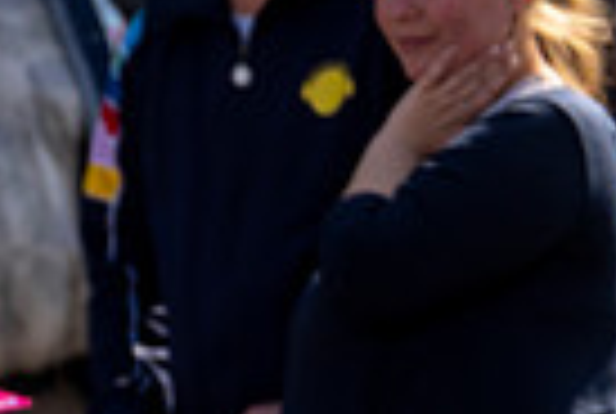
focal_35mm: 1079
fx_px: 18503
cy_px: 772
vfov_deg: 1.3
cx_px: -504
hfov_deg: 1.9
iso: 100
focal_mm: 200
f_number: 2.8
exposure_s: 1/1000
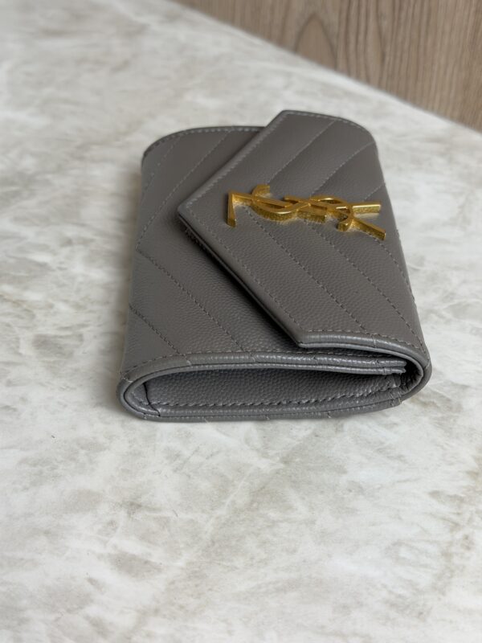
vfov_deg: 39.7
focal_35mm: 48
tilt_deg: -39.4
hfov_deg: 30.3
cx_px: 241
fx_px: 891
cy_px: 322
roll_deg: -2.1
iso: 50
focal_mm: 6.76
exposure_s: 1/121
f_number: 1.78
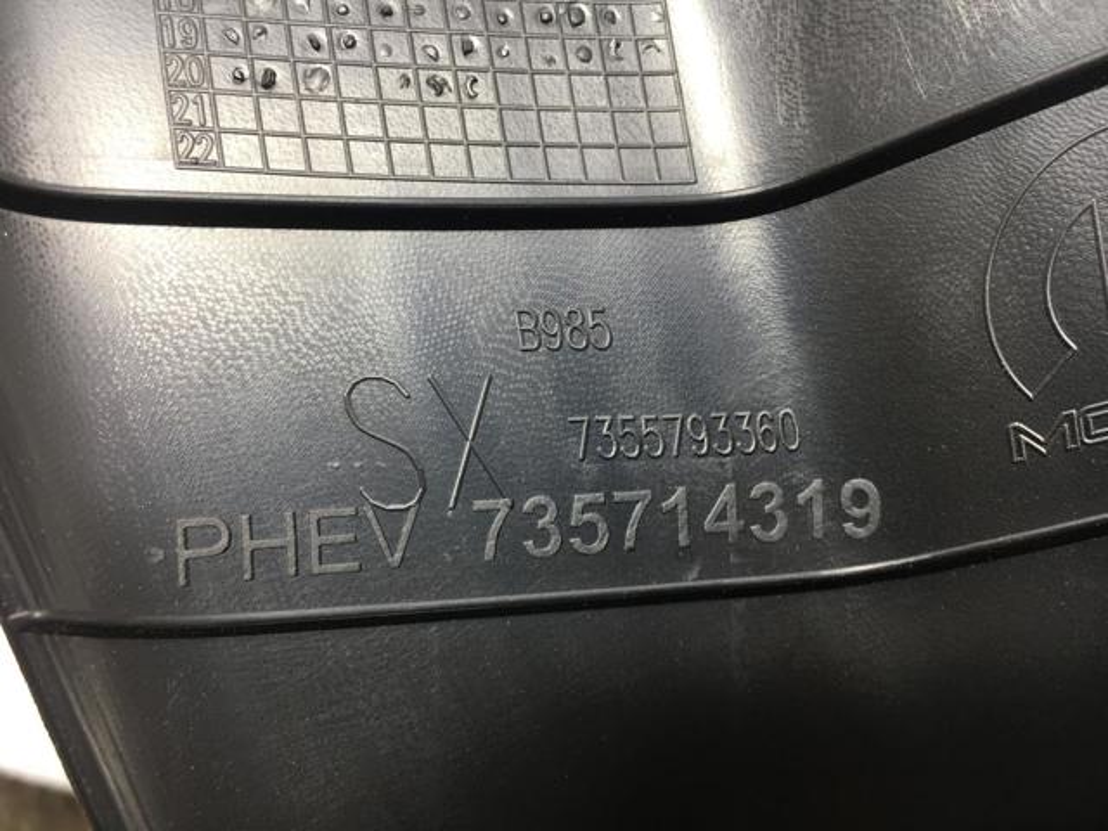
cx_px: 554
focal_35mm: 29
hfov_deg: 61.7
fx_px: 928
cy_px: 416
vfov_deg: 48.2
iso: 32
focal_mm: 4.15
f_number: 2.2
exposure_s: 1/100
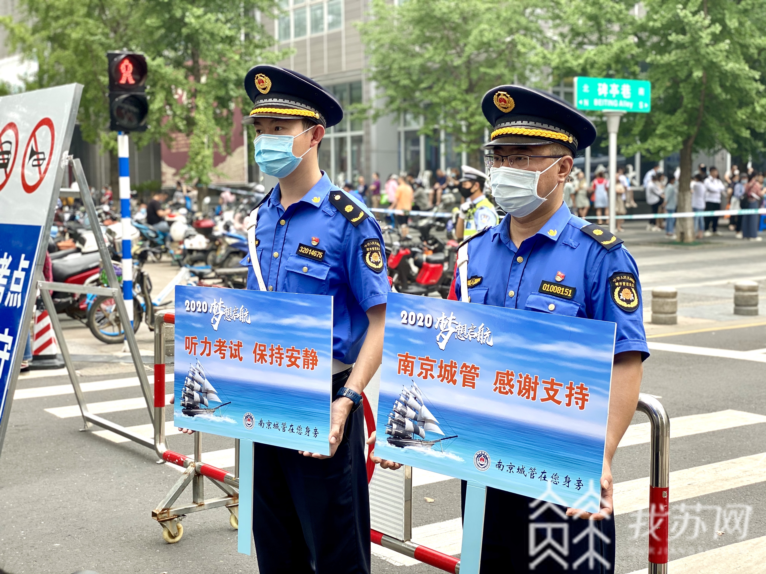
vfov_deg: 28.0
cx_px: 383
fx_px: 1151
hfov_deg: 36.8
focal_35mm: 52
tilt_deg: -4.1
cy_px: 287
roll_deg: -0.4
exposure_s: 1/137
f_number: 2
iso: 20
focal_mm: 6
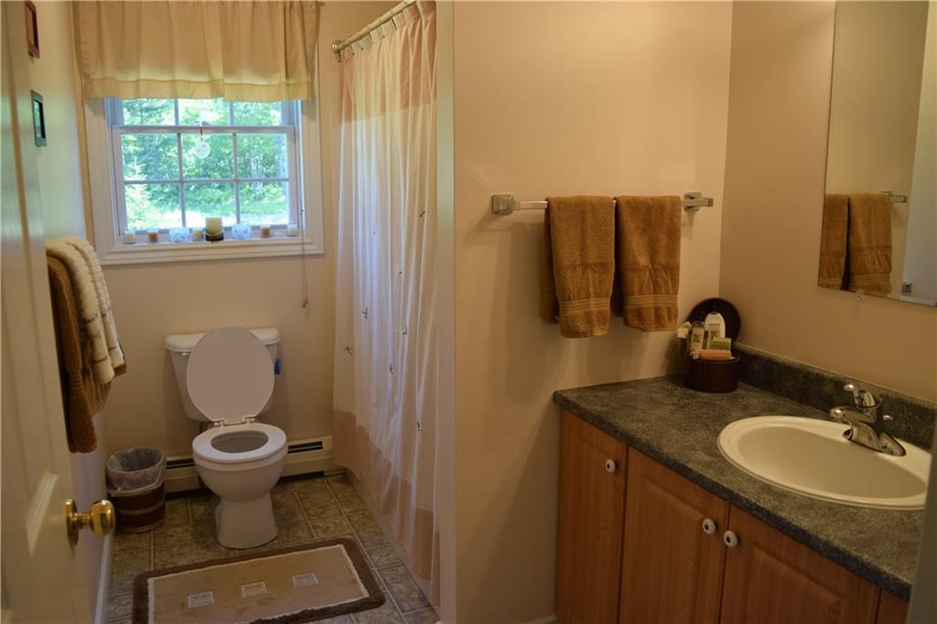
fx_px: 702
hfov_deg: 67.4
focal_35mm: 27
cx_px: 468
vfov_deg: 47.9
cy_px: 312
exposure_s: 1/80
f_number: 4.5
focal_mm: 18
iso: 400
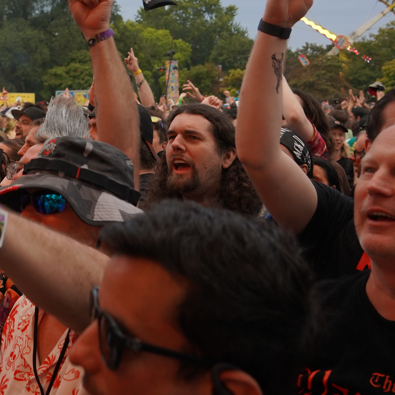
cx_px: -20
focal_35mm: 60
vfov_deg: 27.3
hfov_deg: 26.7
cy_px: 16
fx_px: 775
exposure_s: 1/160
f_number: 4
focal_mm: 24
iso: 500
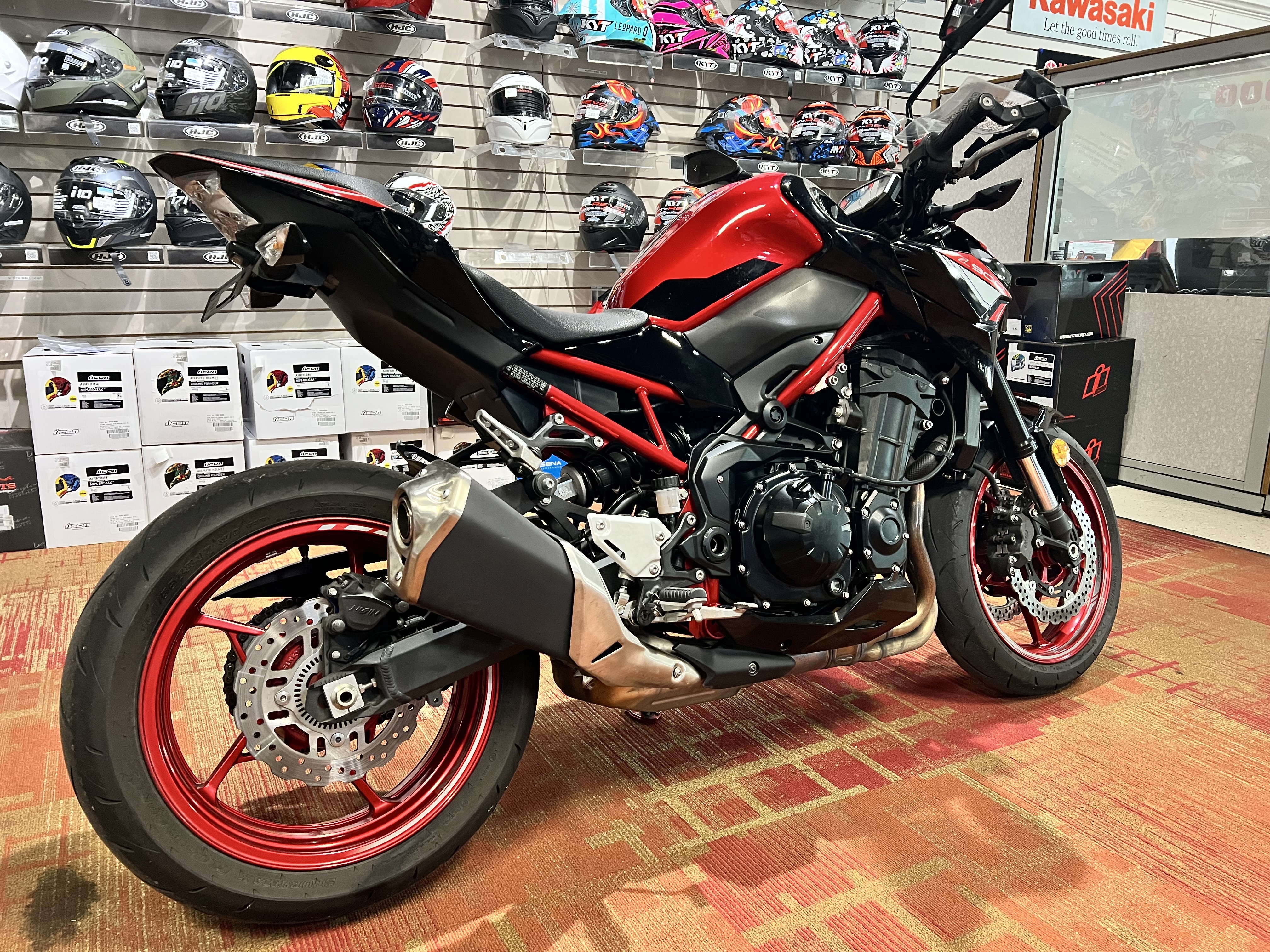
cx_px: 635
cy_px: 476
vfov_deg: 53.1
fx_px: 954
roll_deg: -0.7
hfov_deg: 67.3
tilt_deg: -13.1
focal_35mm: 26
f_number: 1.5
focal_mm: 5.7
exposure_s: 1/60
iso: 400
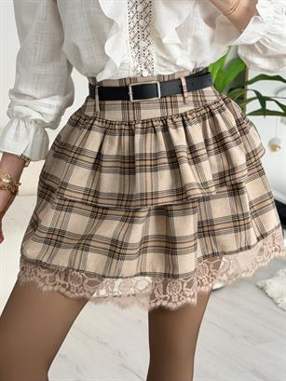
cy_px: 190
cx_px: 143
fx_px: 528
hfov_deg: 30.3
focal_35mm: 48
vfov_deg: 39.6
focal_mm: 6.76
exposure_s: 1/121
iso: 64
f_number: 1.78
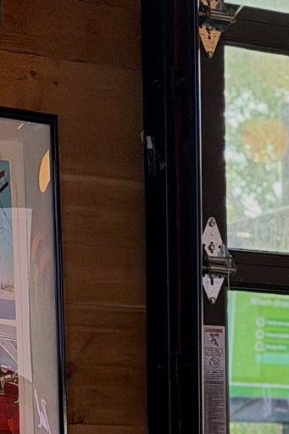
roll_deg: +0.4
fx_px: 1880
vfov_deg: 12.9
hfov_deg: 8.5
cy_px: 492
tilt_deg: -1.1
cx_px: 487
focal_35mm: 156
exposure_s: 1/120
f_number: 1.78
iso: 320
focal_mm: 6.76
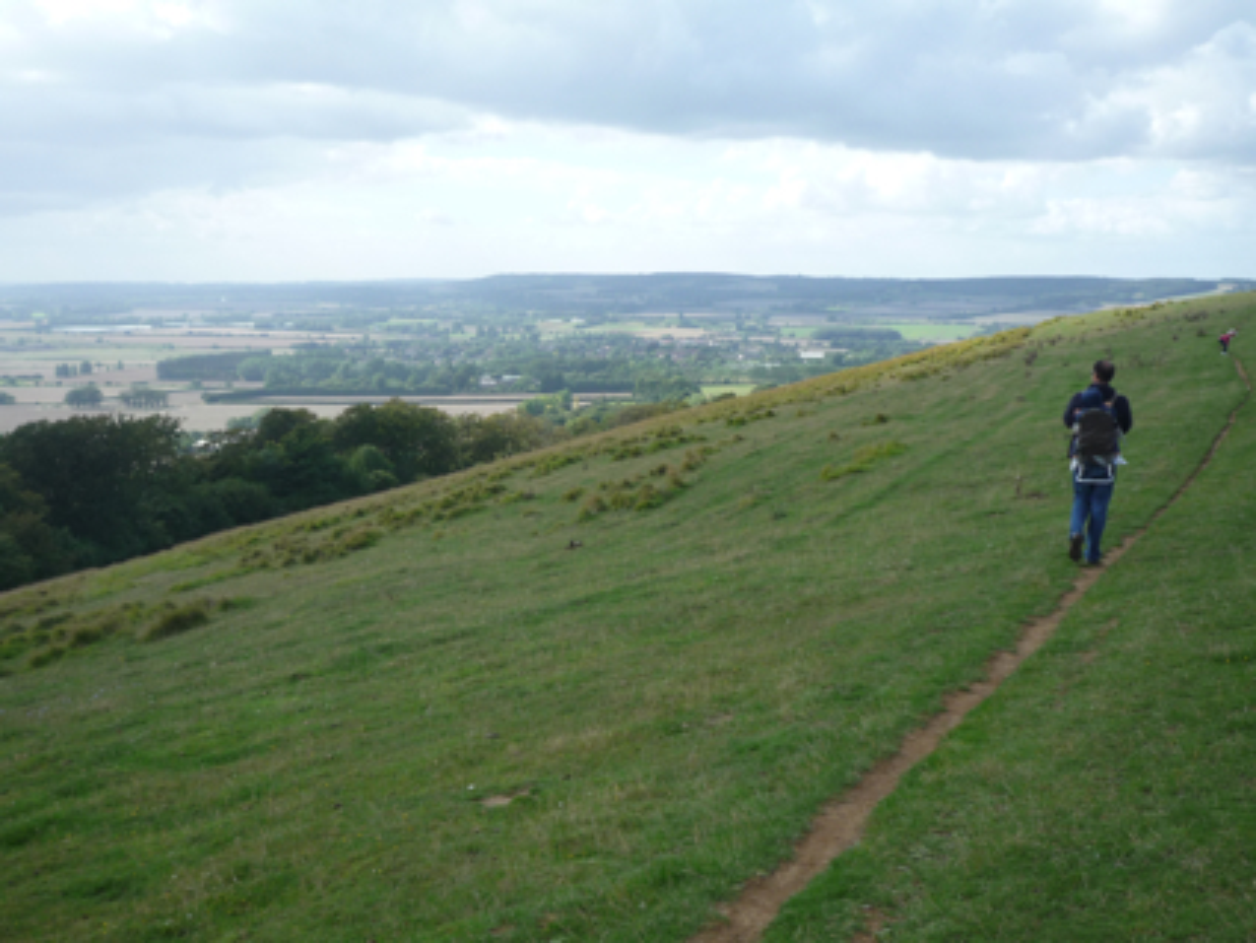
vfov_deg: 34.4
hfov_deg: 44.8
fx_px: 1524
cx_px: 628
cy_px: 472
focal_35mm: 42
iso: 100
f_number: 4.1
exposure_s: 1/400
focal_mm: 7.3
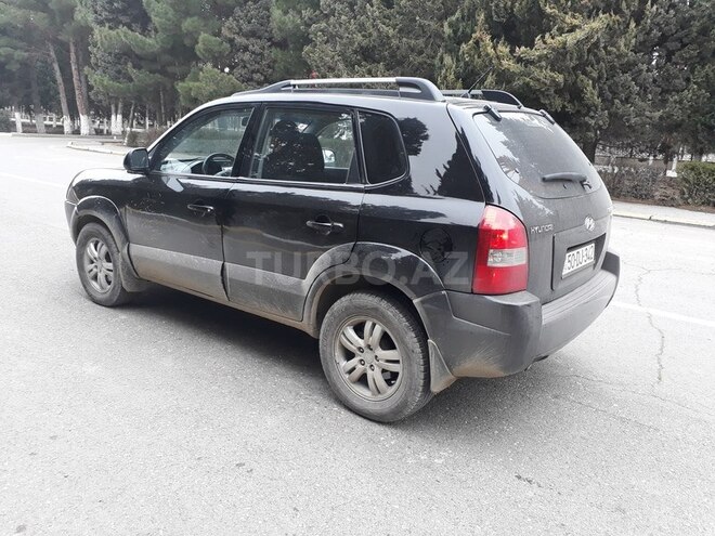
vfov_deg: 51.4
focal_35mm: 27
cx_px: 358
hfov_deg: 65.3
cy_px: 268
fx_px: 558
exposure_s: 1/100
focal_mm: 3.6
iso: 64
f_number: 1.9
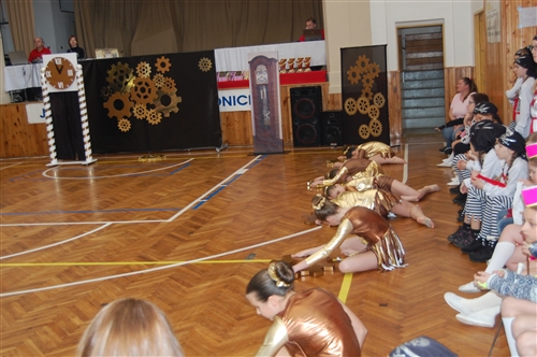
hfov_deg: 43.7
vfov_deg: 29.8
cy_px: 178
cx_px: 268
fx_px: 670
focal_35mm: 45
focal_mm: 30
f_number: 4.2
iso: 500
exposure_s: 1/60
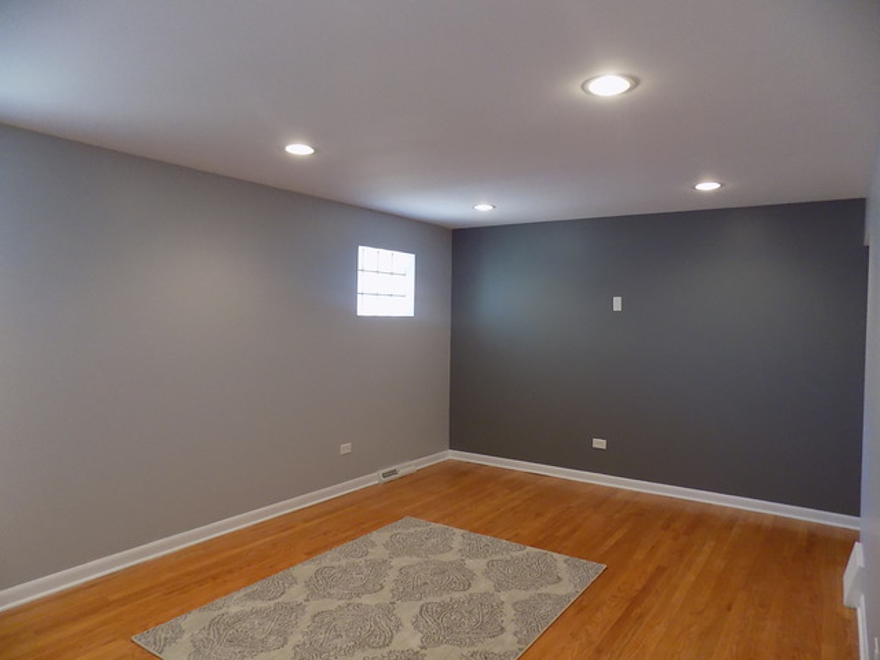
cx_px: 440
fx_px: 585
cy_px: 330
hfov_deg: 73.9
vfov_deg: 58.9
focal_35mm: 23
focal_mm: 4
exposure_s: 1/30
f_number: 3.1
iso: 250
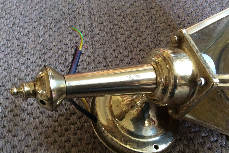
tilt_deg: -60.7
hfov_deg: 53.1
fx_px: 229
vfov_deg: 36.7
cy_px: 92
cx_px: 110
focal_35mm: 36
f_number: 2.4
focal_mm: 3.3
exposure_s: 1/25
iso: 320
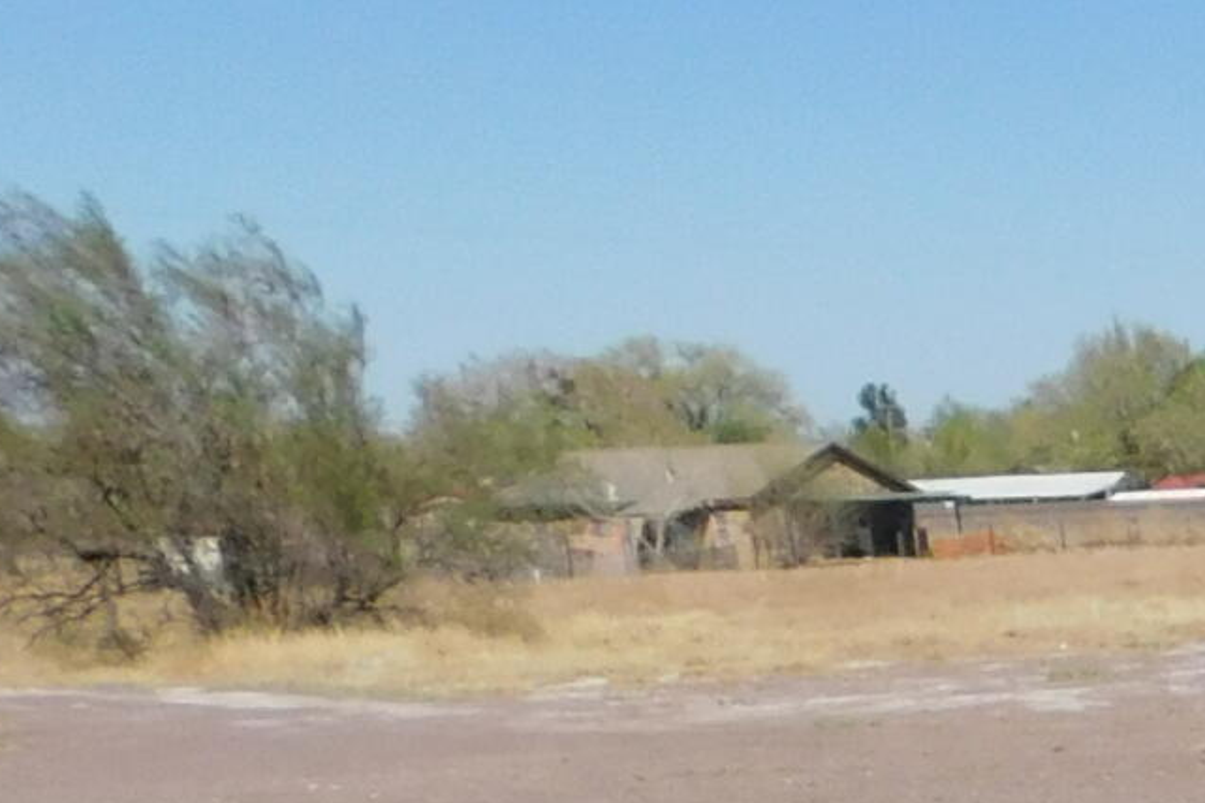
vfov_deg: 11.2
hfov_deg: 14.6
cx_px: 2521
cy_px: 1542
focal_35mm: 112
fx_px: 3748
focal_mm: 4
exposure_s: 1/800
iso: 125
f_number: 6
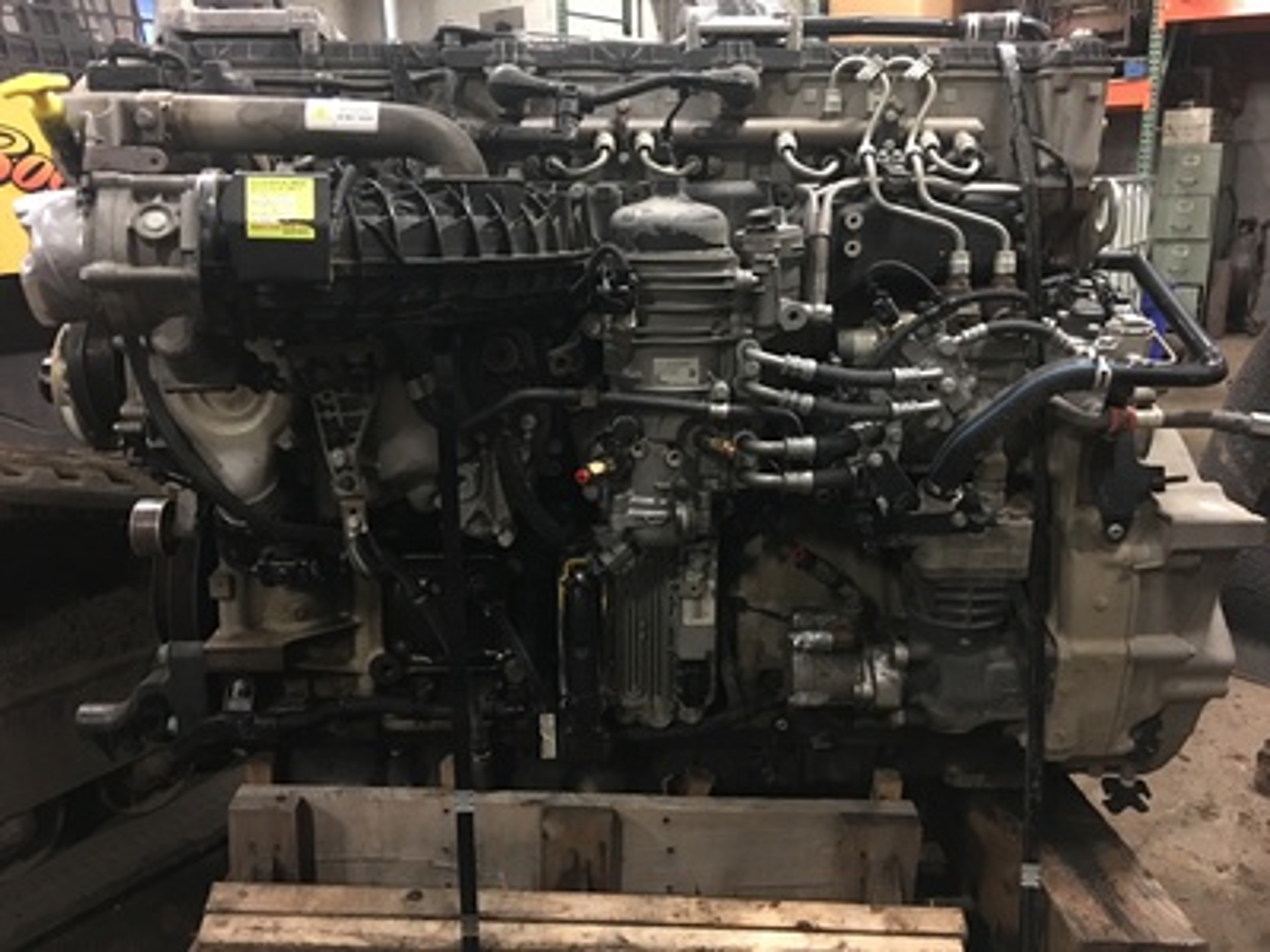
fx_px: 1064
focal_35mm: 29
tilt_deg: -15.4
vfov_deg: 48.2
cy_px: 476
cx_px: 635
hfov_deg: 61.7
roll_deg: +0.5
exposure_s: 1/4
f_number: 2.2
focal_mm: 4.15
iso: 80
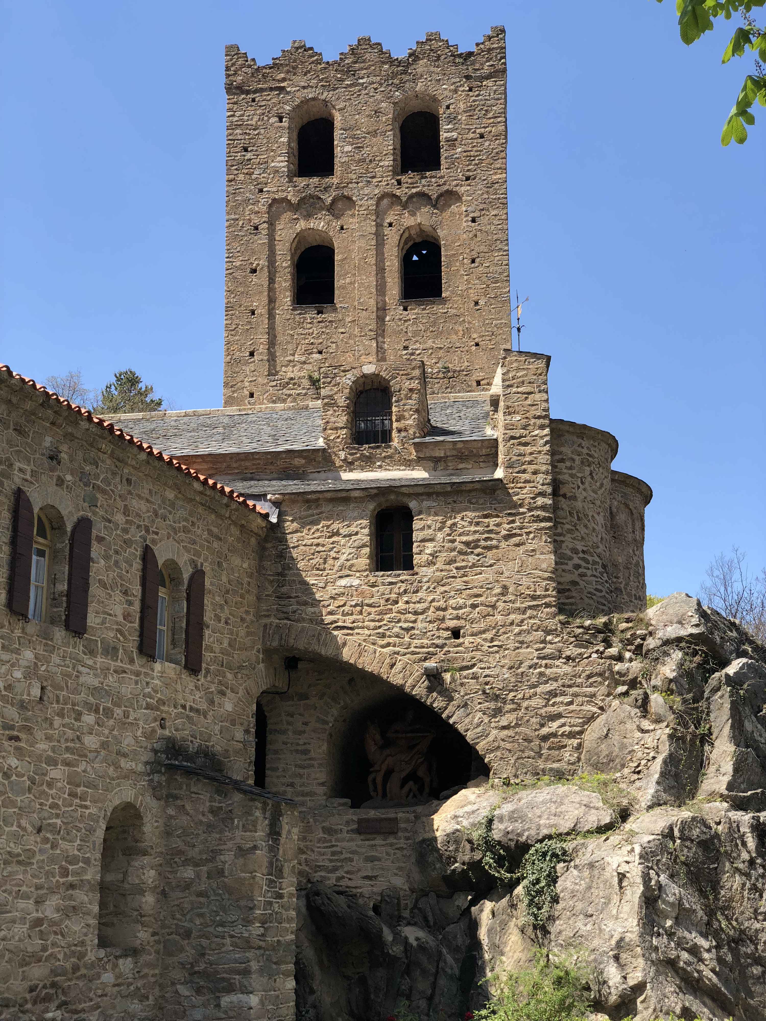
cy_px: 510
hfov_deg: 28.0
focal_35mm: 52
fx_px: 1534
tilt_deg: +16.7
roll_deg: +0.3
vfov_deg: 36.8
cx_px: 383
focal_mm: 6
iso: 16
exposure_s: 1/461
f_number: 2.4
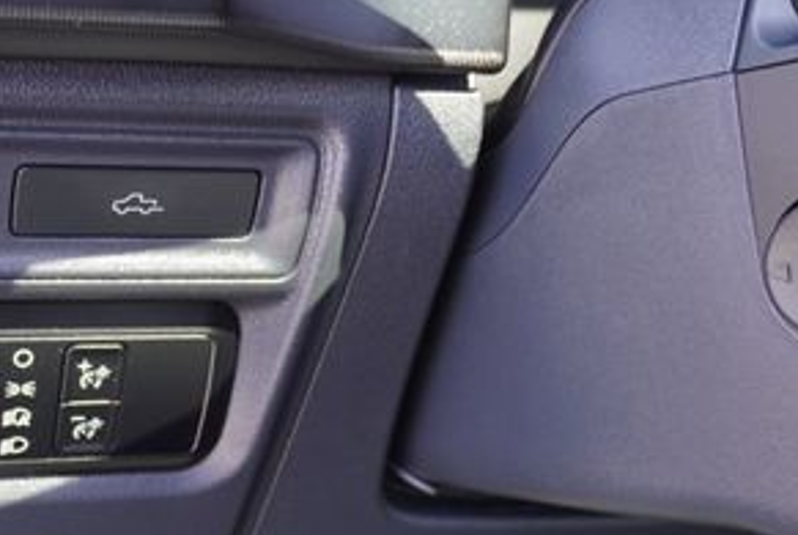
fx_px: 1465
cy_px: 450
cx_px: 167
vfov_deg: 20.4
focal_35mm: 66
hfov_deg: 29.8
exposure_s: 1/60
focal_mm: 20
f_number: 4
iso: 400
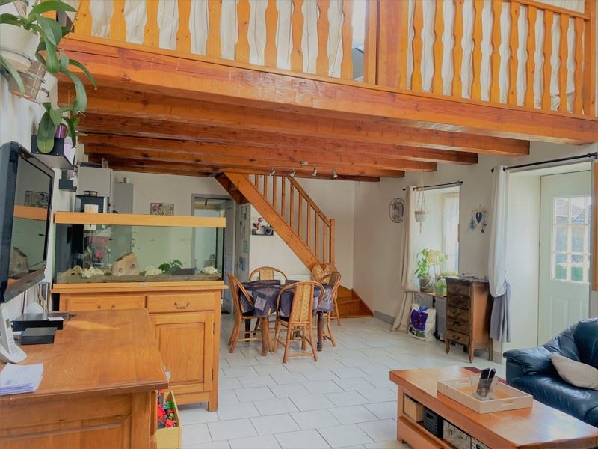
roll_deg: -1.5
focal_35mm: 26
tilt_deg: -0.1
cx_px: 299
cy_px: 224
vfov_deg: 53.1
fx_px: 449
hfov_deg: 67.3
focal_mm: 4.25
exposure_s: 1/121
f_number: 1.8
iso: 100
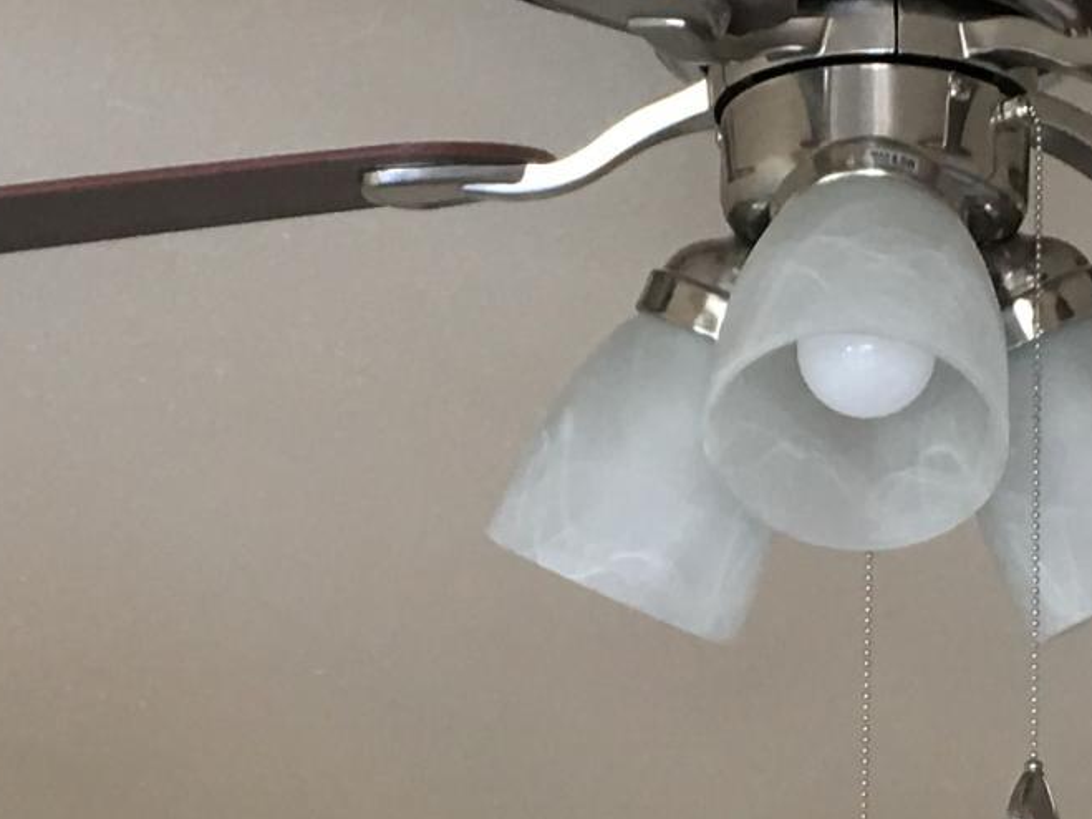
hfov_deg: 14.9
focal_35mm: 132
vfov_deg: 11.2
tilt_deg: +15.1
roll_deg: -1.2
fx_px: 4163
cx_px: 792
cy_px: 632
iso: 25
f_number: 2.2
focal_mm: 4.15
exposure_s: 1/15
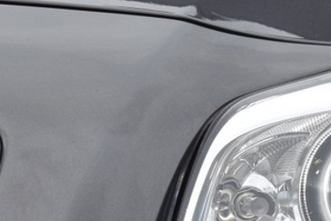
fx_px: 2548
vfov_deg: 5.0
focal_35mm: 277
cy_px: 109
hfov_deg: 7.3
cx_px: 461
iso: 200
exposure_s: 1/320
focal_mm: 48
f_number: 9
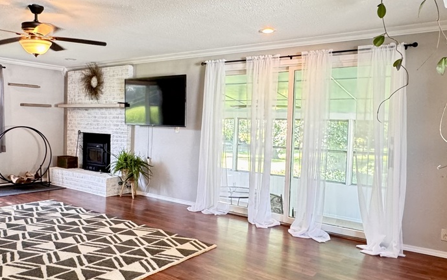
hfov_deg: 61.0
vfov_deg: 40.6
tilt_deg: -1.4
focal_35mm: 31
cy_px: 133
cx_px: 191
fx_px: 378
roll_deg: -1.7
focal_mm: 2.22
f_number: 2.2
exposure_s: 1/60
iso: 500
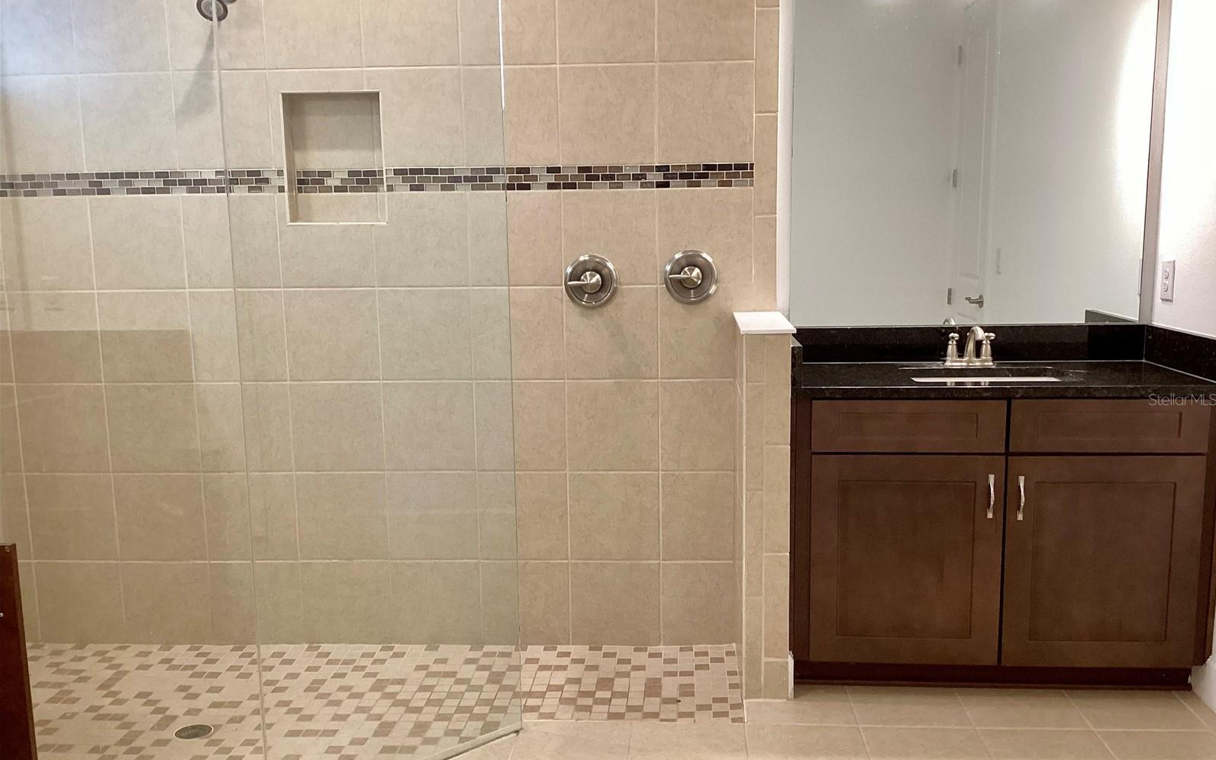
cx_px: 610
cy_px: 399
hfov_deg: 58.1
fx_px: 1094
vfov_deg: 38.3
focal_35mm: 33
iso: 160
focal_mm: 3.3
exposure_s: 1/60
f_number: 2.4
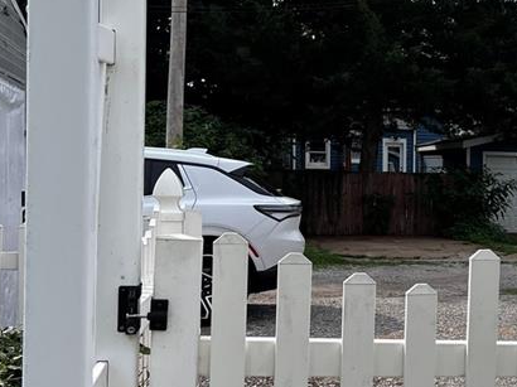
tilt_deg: -3.0
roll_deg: -0.9
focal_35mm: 65
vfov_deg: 22.6
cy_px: 214
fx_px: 970
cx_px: 565
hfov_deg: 27.4
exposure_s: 1/4831
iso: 50
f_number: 1.5
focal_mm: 5.7
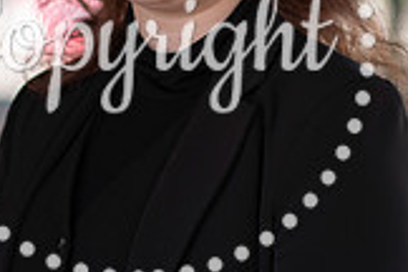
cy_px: 139
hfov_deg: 8.7
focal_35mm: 236
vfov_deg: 5.8
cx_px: 139
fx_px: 2674
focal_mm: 85
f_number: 2.5
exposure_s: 1/320
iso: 200
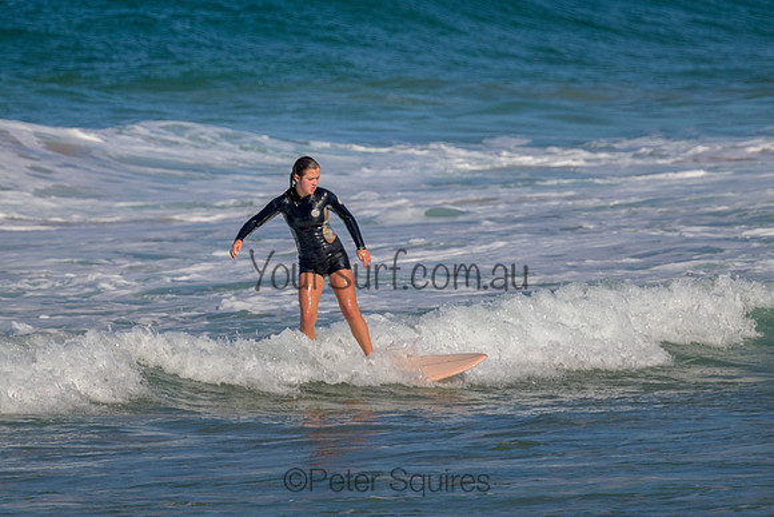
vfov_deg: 1.3
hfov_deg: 1.9
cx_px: 396
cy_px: 163
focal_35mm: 1095
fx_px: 23547
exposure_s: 1/2000
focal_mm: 800
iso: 800
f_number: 11
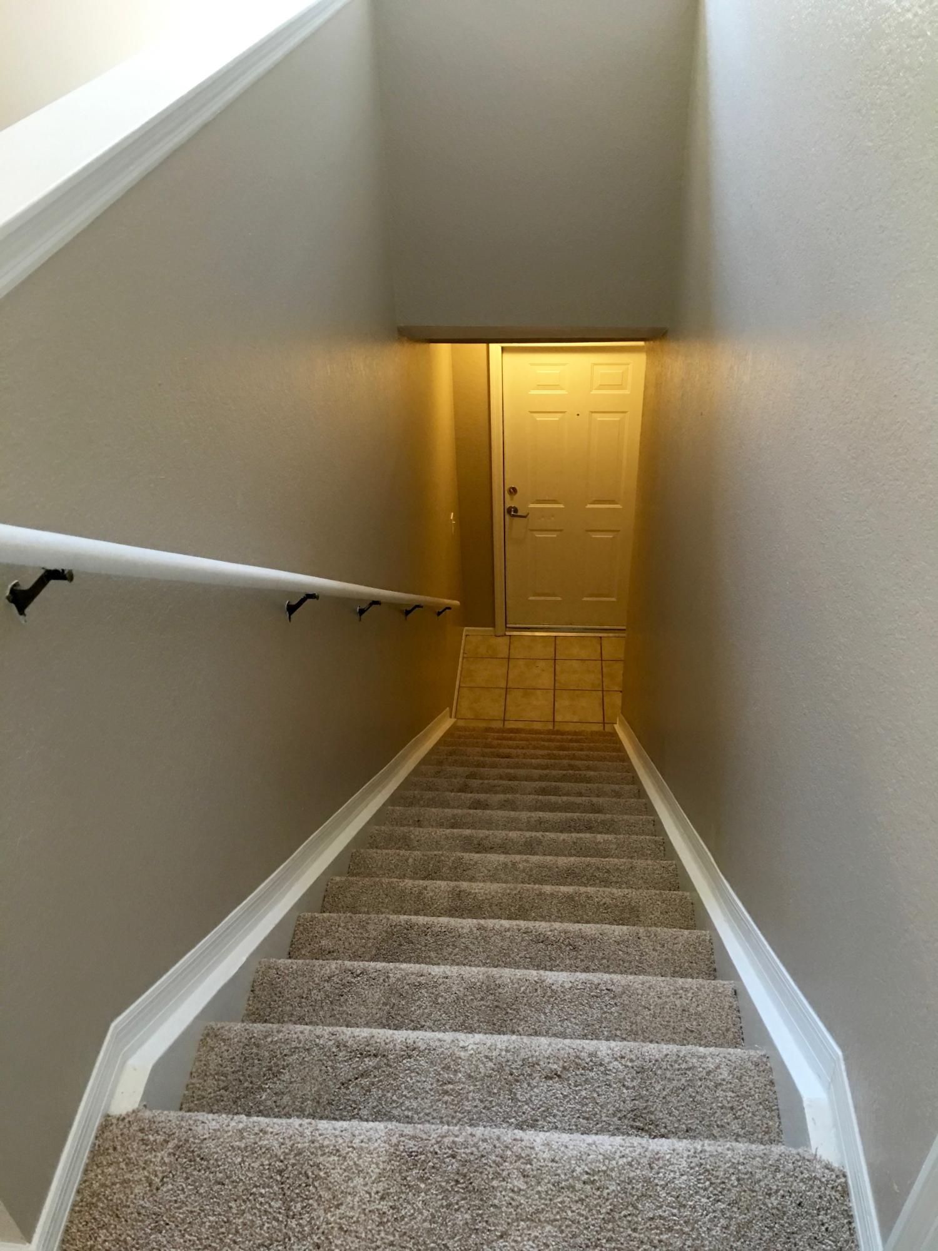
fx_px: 1048
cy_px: 626
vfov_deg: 61.7
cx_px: 469
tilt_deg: -37.2
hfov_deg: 48.2
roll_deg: +0.6
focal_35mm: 29
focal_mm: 4.15
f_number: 2.2
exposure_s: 1/15
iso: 64
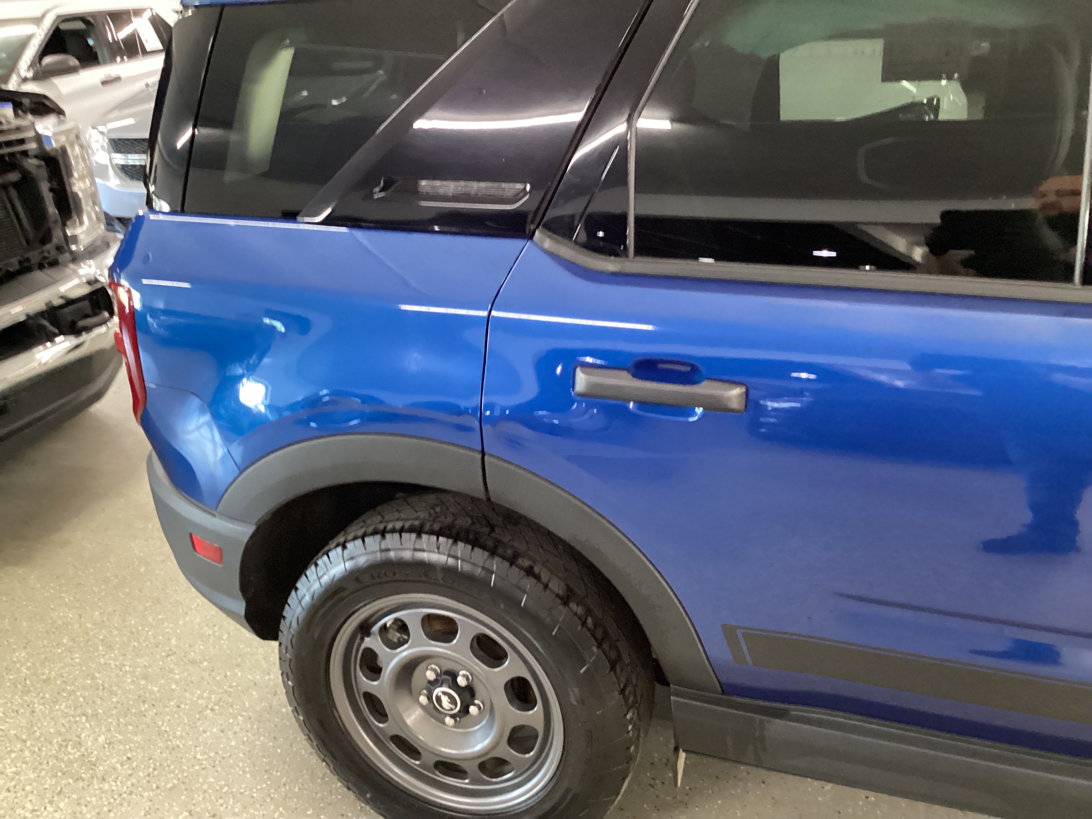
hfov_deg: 58.4
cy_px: 410
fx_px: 978
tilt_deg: -25.7
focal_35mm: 31
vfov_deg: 45.4
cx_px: 546
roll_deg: -0.5
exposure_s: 1/30
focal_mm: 3.3
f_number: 2.4
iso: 500
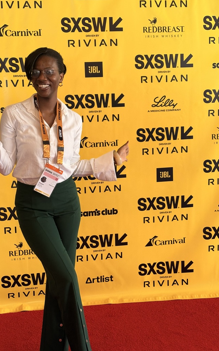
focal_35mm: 56
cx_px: 96
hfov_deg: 23.1
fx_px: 535
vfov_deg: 36.3
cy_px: 178
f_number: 1.6
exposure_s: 1/60
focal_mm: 5.96
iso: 80
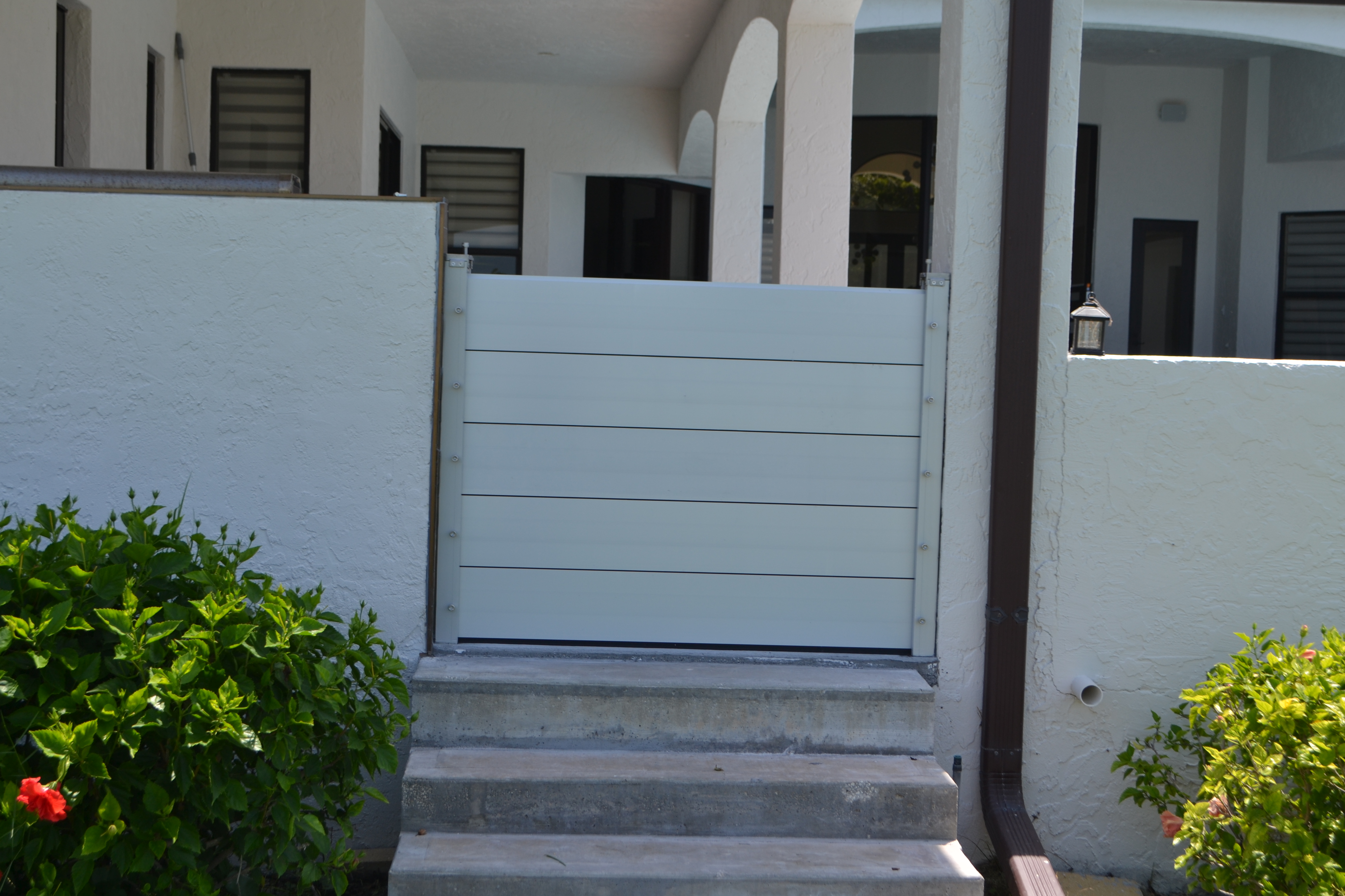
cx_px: 672
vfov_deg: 25.1
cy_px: 448
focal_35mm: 54
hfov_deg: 36.9
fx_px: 2017
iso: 100
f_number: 7.1
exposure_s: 1/200
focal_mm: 36
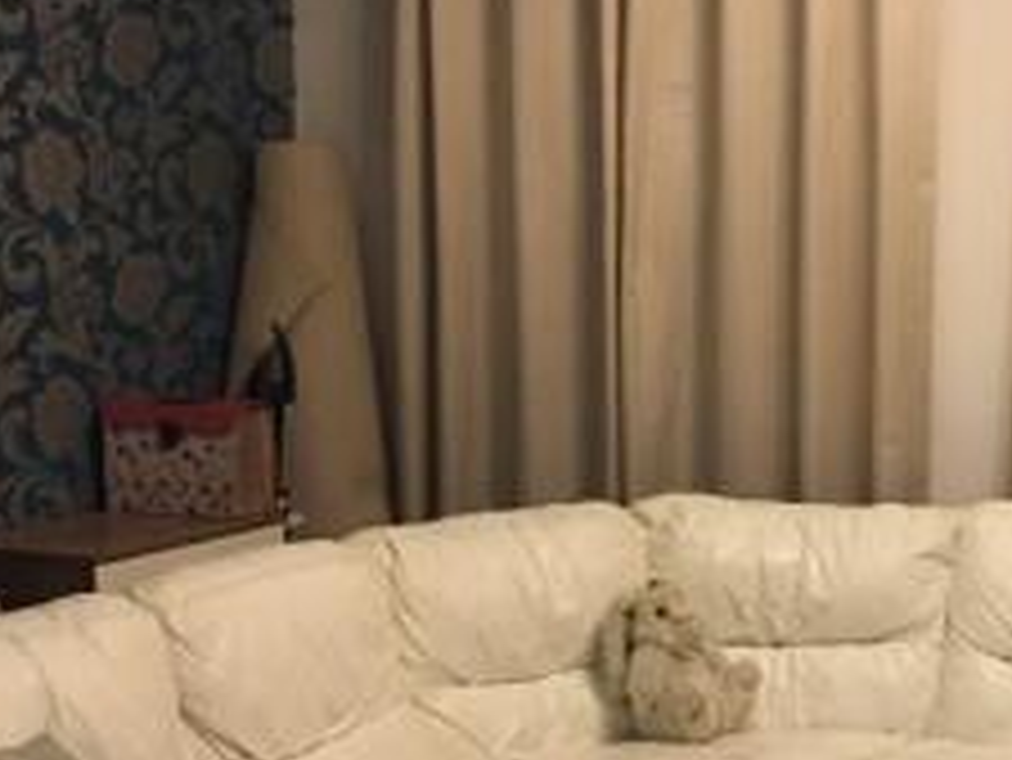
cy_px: 524
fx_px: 2194
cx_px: 780
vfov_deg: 19.6
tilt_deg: -10.5
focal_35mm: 75
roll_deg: -0.2
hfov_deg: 25.6
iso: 250
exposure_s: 1/25
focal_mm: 4.15
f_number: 2.2
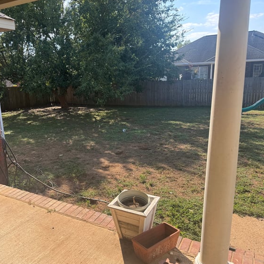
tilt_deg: -12.1
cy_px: 131
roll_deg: +1.9
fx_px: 250
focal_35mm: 29
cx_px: 102
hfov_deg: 55.1
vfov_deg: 55.6
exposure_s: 1/1524
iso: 80
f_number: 1.78
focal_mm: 6.76
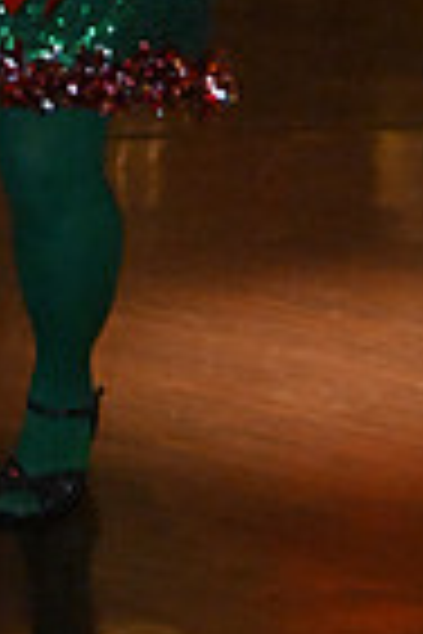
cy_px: -373
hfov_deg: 6.9
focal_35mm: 198
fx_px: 3489
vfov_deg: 10.0
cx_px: -182
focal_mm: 48
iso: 6400
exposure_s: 1/160
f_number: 4
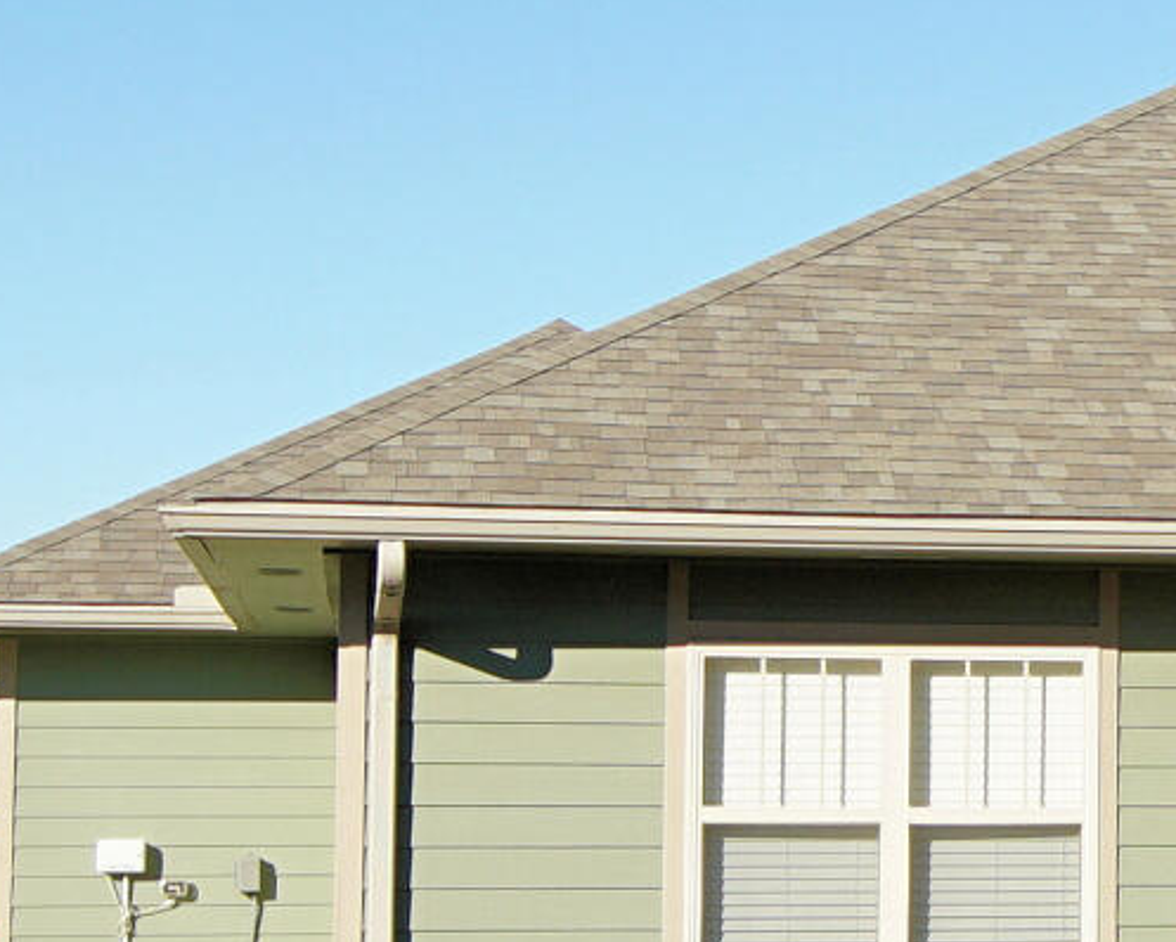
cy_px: 617
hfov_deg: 17.7
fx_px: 3552
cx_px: 1472
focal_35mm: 102
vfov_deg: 15.1
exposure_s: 1/160
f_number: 7.1
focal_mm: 12
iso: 100
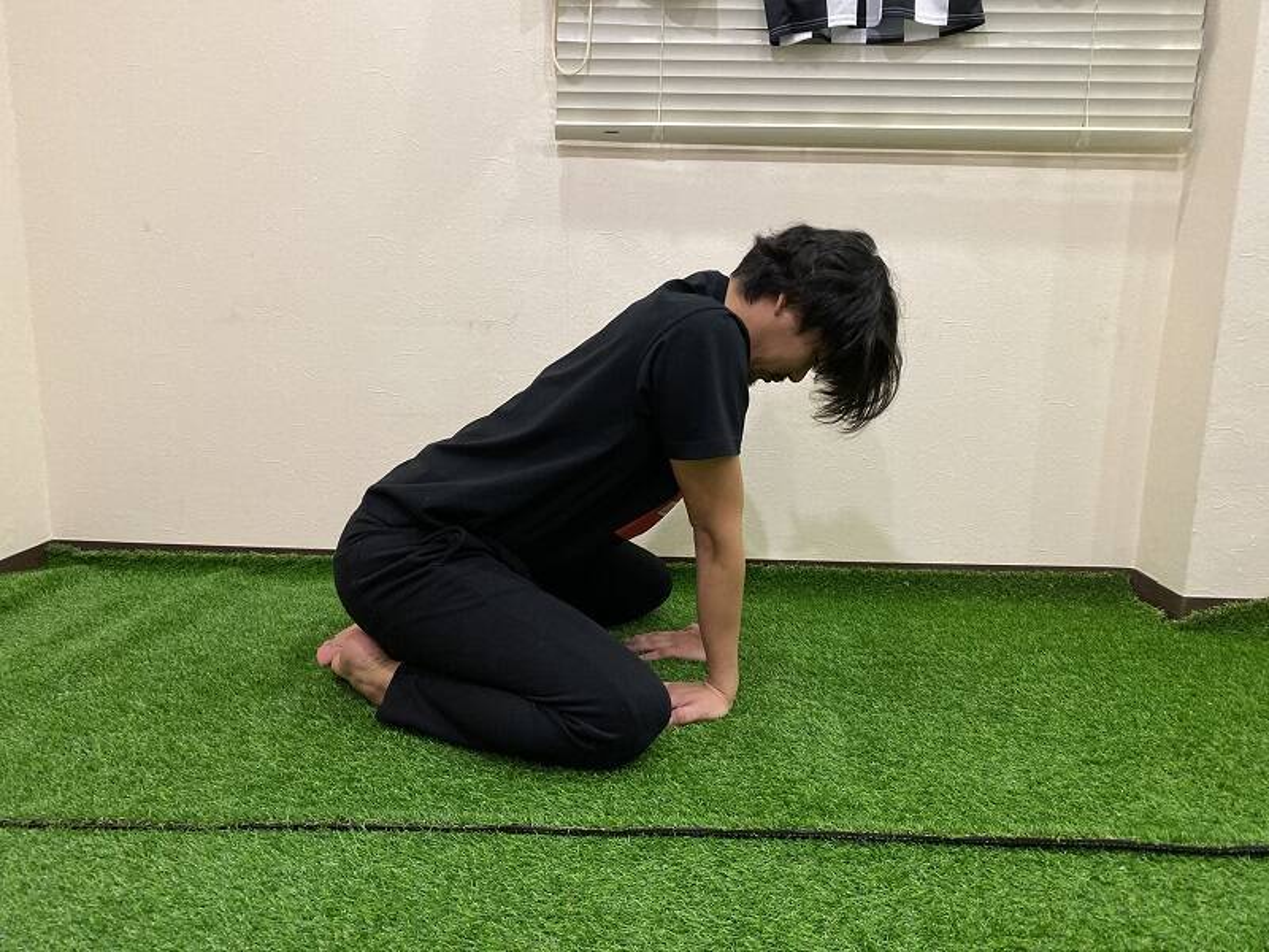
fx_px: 953
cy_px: 476
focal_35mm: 26
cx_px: 634
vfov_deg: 53.1
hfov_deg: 67.3
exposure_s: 1/50
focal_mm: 4.25
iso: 250
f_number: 1.8
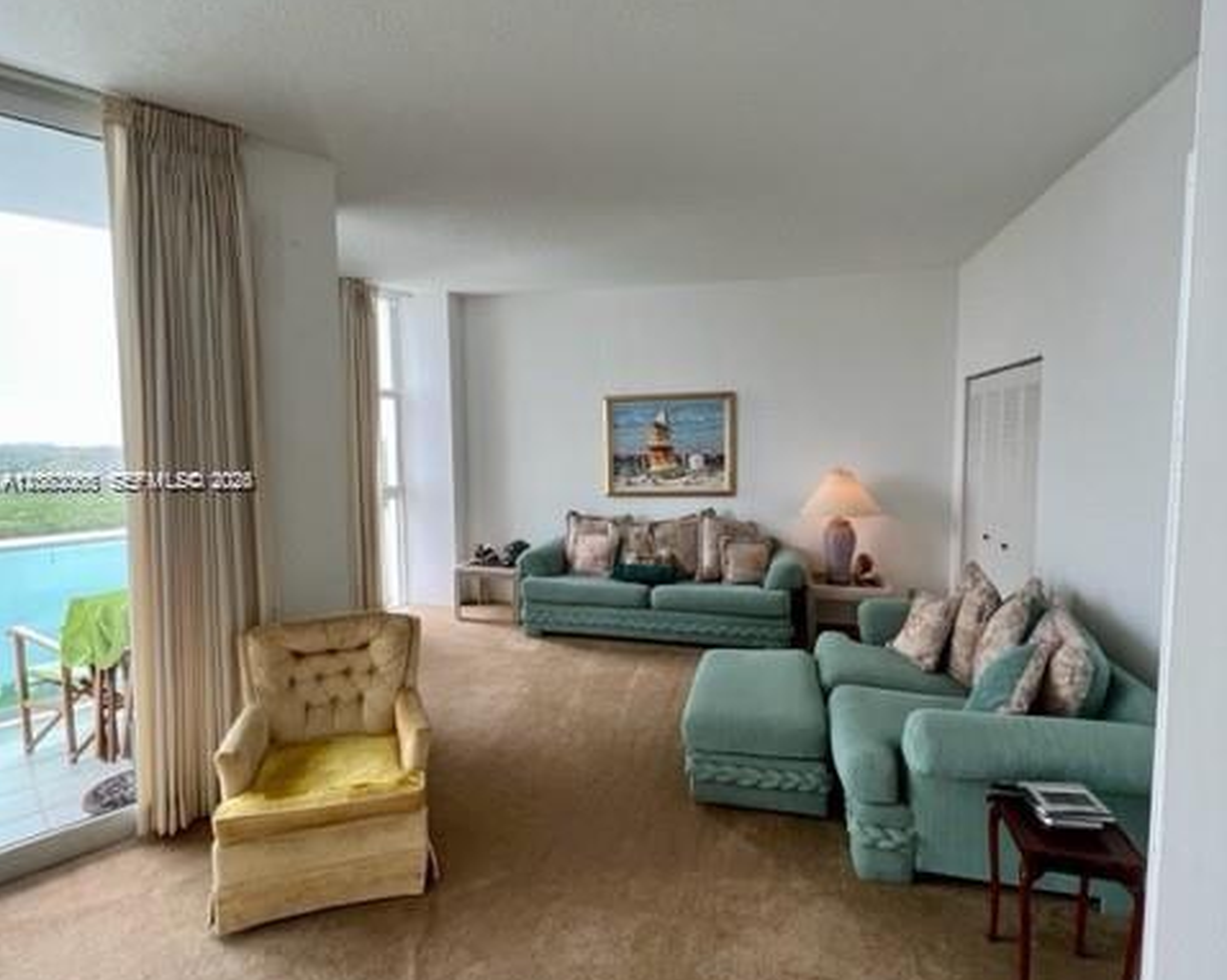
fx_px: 617
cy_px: 482
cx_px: 614
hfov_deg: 89.7
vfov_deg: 76.9
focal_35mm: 17
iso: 80
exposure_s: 1/99
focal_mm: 1.57
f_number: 1.8
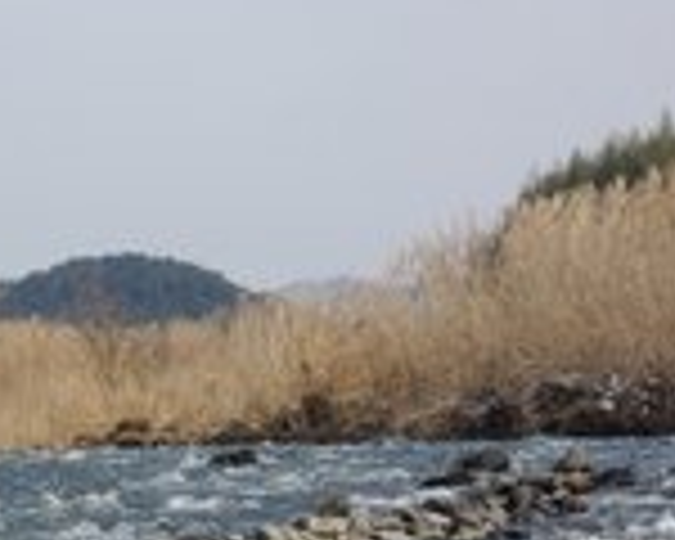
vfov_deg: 5.9
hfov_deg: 7.4
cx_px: -130
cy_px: 472
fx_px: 5194
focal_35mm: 260
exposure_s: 1/500
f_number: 4.9
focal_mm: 17.9
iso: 100
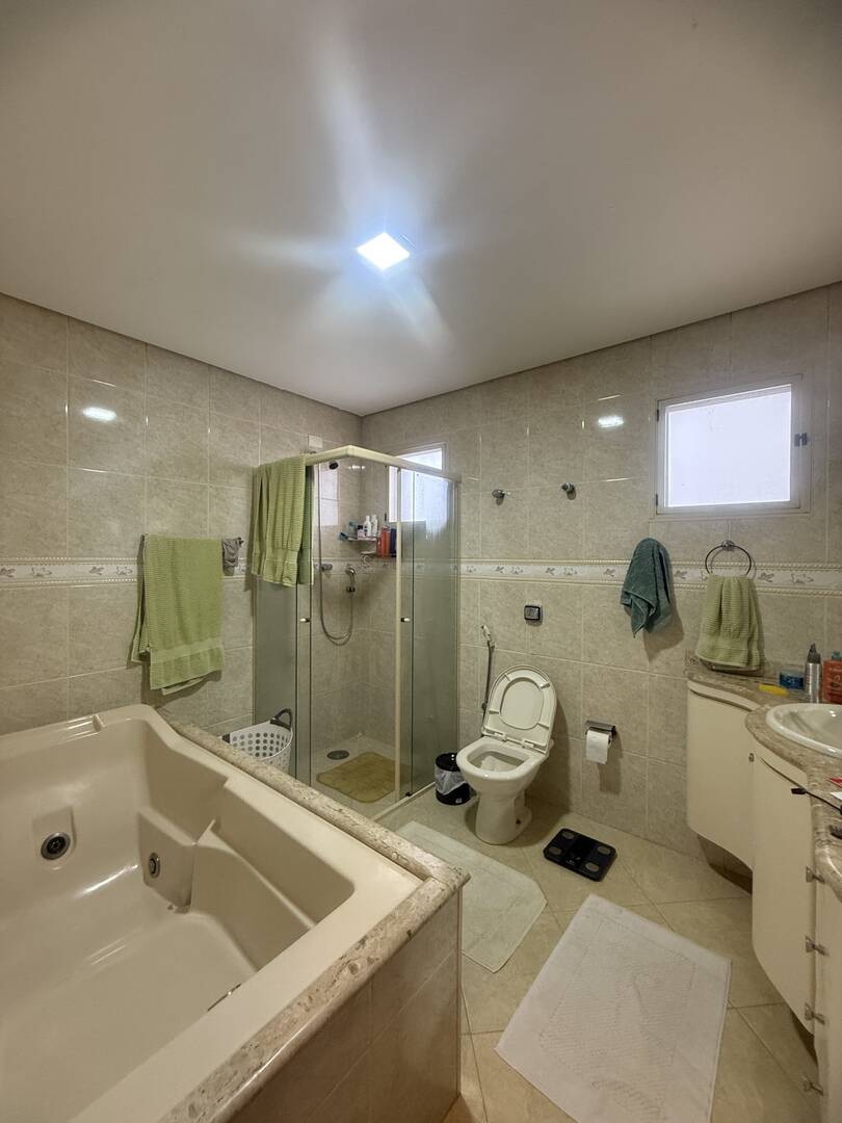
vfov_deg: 102.1
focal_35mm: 14
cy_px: 562
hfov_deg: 85.7
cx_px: 421
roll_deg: -0.5
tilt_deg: -1.5
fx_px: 454
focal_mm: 2.22
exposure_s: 1/60
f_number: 2.2
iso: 400
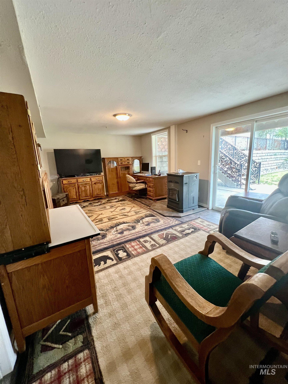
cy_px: 192
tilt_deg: -11.6
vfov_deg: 106.2
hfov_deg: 89.9
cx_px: 144
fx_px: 144
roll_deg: +2.0
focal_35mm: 13
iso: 320
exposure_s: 1/60
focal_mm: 1.57
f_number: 1.8
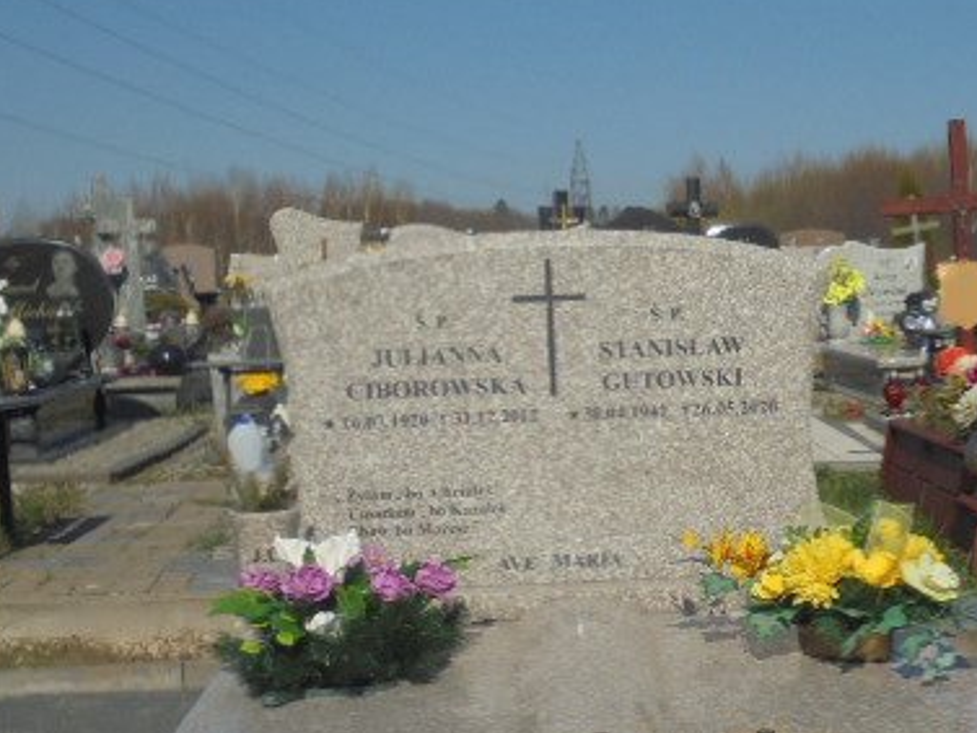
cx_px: 718
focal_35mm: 73
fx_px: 2061
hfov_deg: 26.4
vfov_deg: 20.0
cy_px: 585
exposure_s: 1/160
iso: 100
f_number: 14.1
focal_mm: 7.8
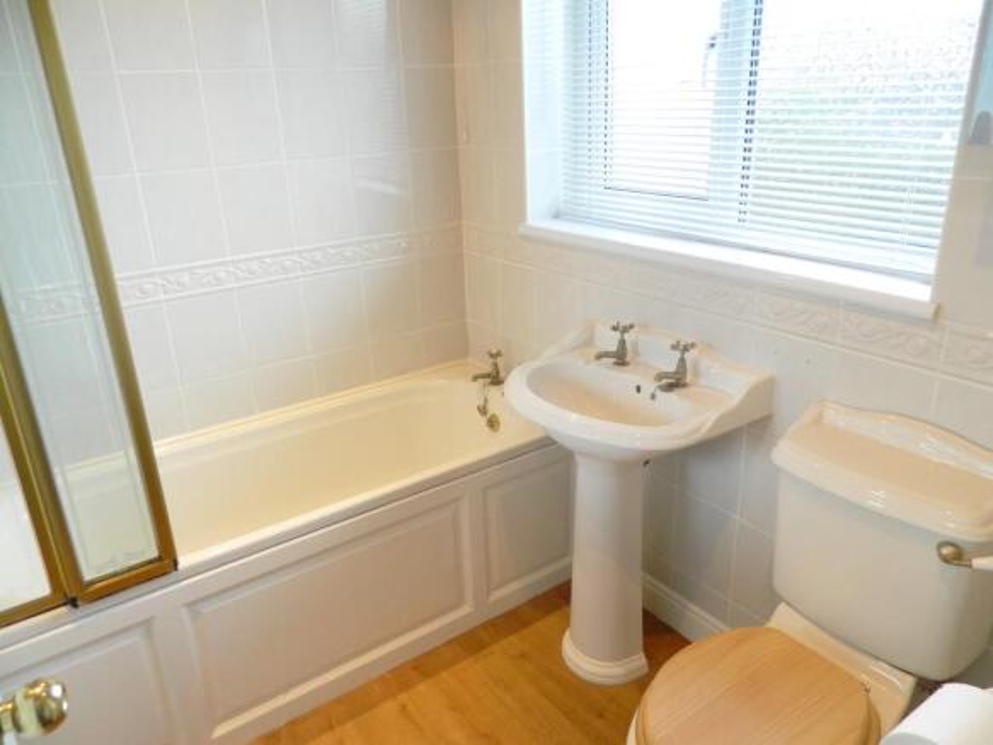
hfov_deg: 69.4
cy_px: 372
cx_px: 496
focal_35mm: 25
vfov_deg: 54.9
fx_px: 717
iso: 250
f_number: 3.1
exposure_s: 1/30
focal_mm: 4.5
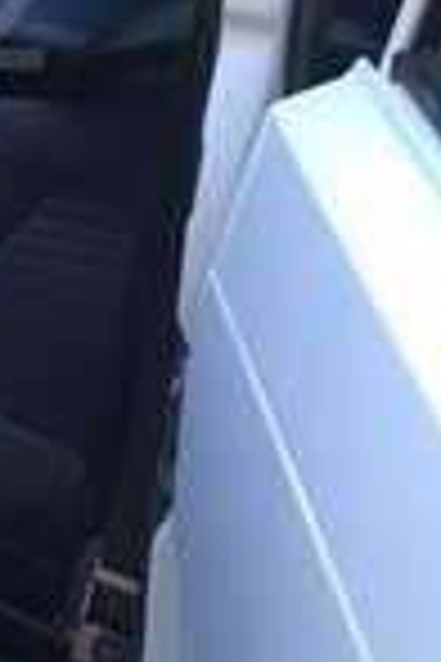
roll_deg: -1.5
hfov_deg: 12.5
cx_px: -302
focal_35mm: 102
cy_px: 18
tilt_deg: -18.5
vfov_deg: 19.5
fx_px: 1874
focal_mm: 4.15
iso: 32
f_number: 2.2
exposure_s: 1/50
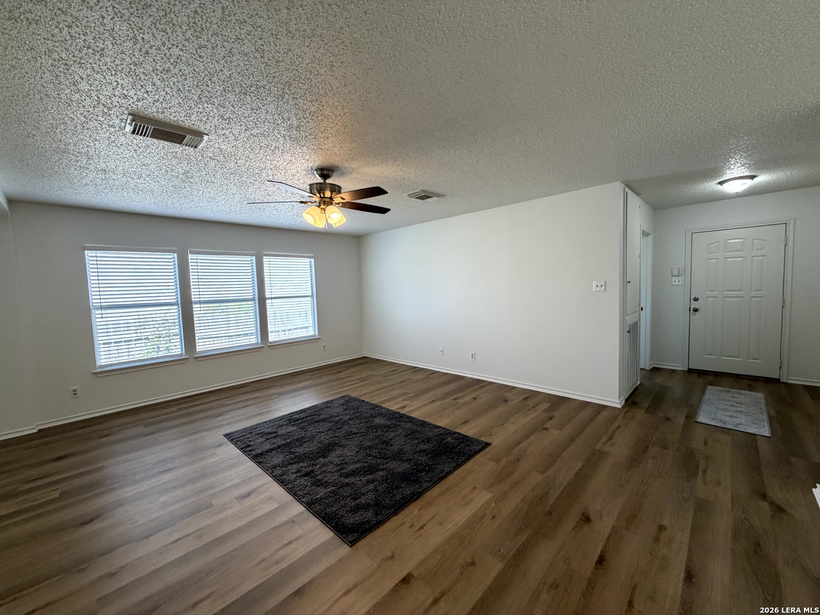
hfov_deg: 102.1
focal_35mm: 14
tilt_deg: -3.6
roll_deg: +2.9
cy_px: 308
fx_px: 332
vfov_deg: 85.7
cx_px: 410
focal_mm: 2.22
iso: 160
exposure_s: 1/120
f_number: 2.2
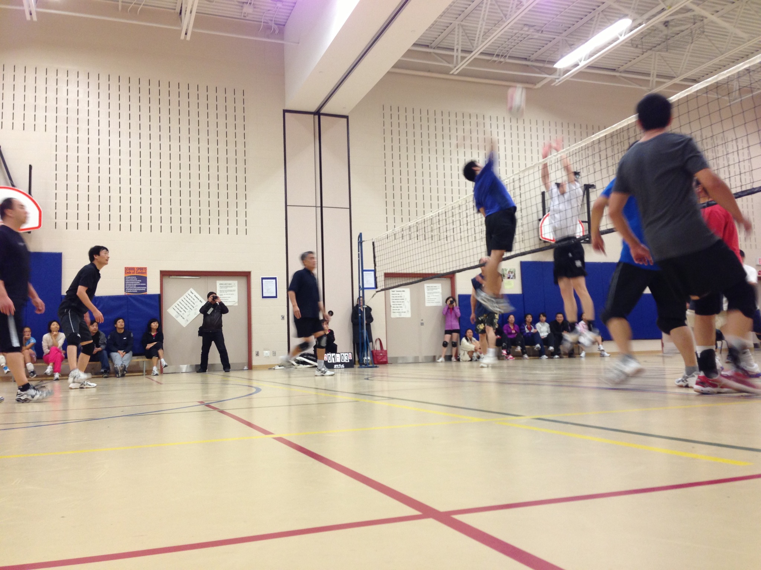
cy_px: 285
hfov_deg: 55.4
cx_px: 380
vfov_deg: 42.9
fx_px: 725
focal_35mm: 33
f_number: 2.4
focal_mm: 4.13
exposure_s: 1/20
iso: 100
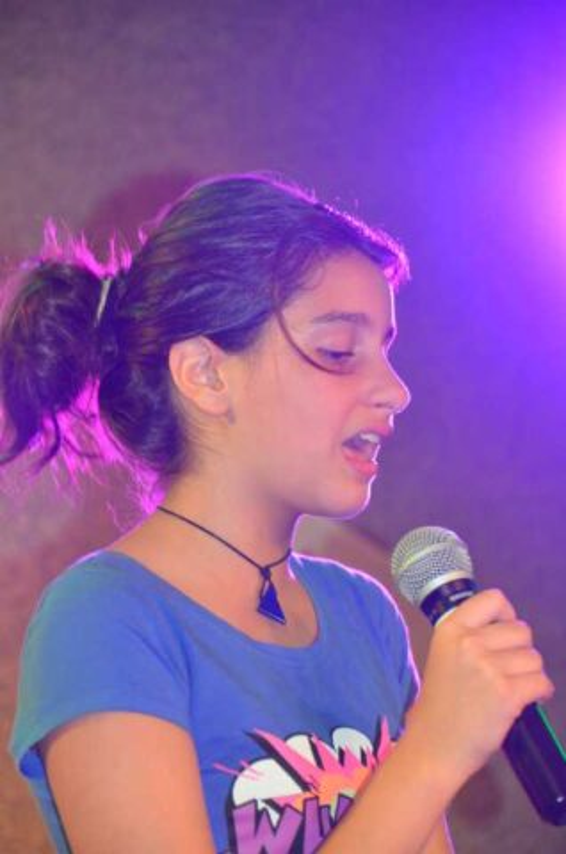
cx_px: 283
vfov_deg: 10.6
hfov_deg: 7.0
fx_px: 4618
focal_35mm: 195
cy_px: 427
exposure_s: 1/60
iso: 800
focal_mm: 130
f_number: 5.6
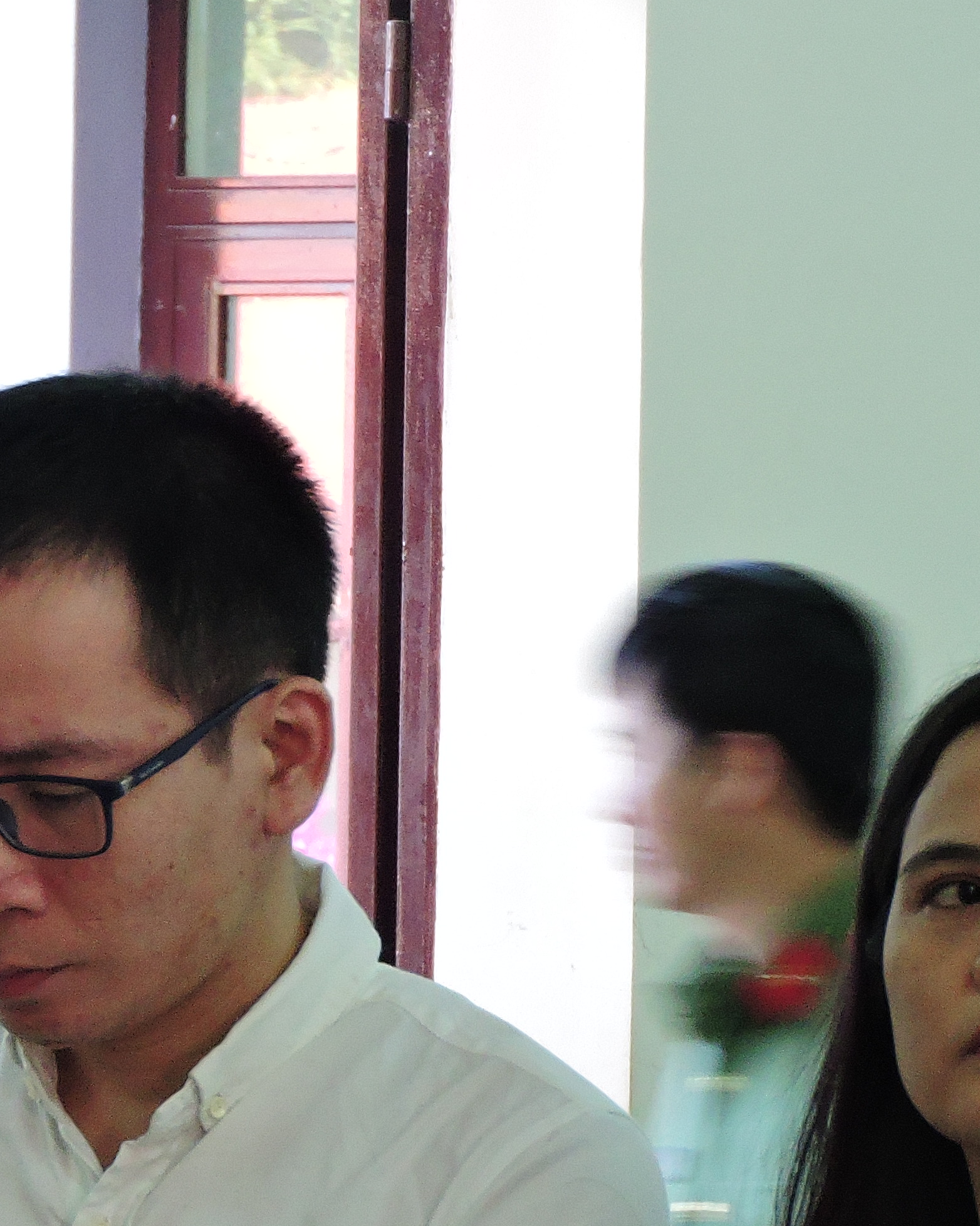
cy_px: 816
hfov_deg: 3.1
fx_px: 18351
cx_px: 206
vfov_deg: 3.8
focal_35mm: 506
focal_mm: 39.4
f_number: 5.3
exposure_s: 1/15
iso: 400
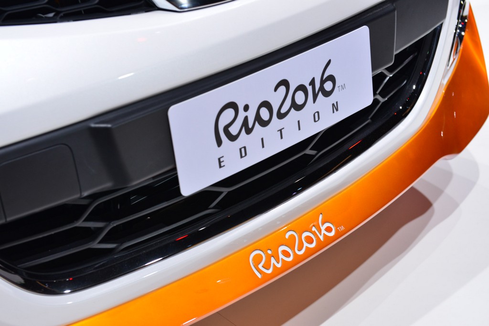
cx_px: 244
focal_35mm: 70
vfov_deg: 19.5
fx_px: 951
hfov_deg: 28.8
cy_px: 163
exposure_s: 1/80
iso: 800
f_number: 5.6
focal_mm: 70
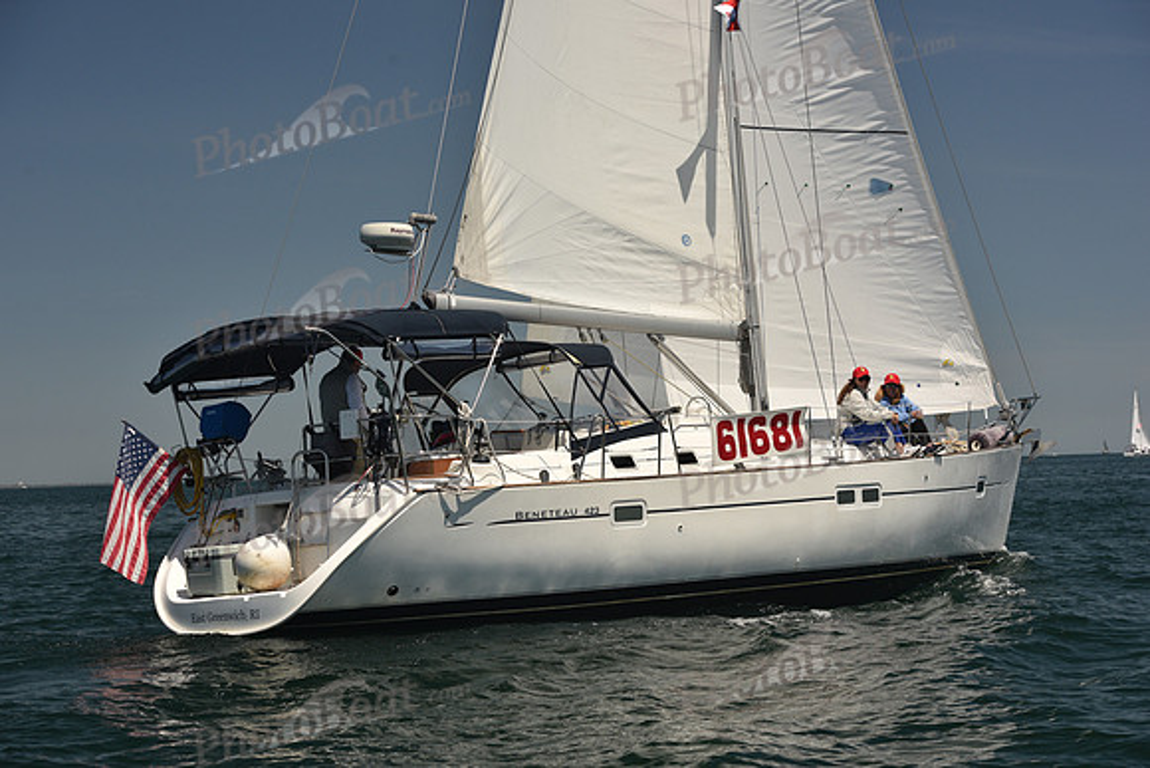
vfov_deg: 19.5
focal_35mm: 70
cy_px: 384
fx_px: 2237
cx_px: 575
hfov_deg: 28.8
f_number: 7.1
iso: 250
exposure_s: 1/800
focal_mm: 70
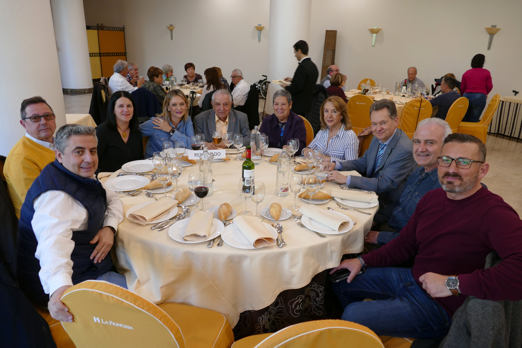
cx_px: 261
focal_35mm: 25
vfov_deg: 51.3
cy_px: 174
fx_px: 362
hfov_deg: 71.5
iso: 200
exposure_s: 1/60
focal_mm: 9.12
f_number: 2.8
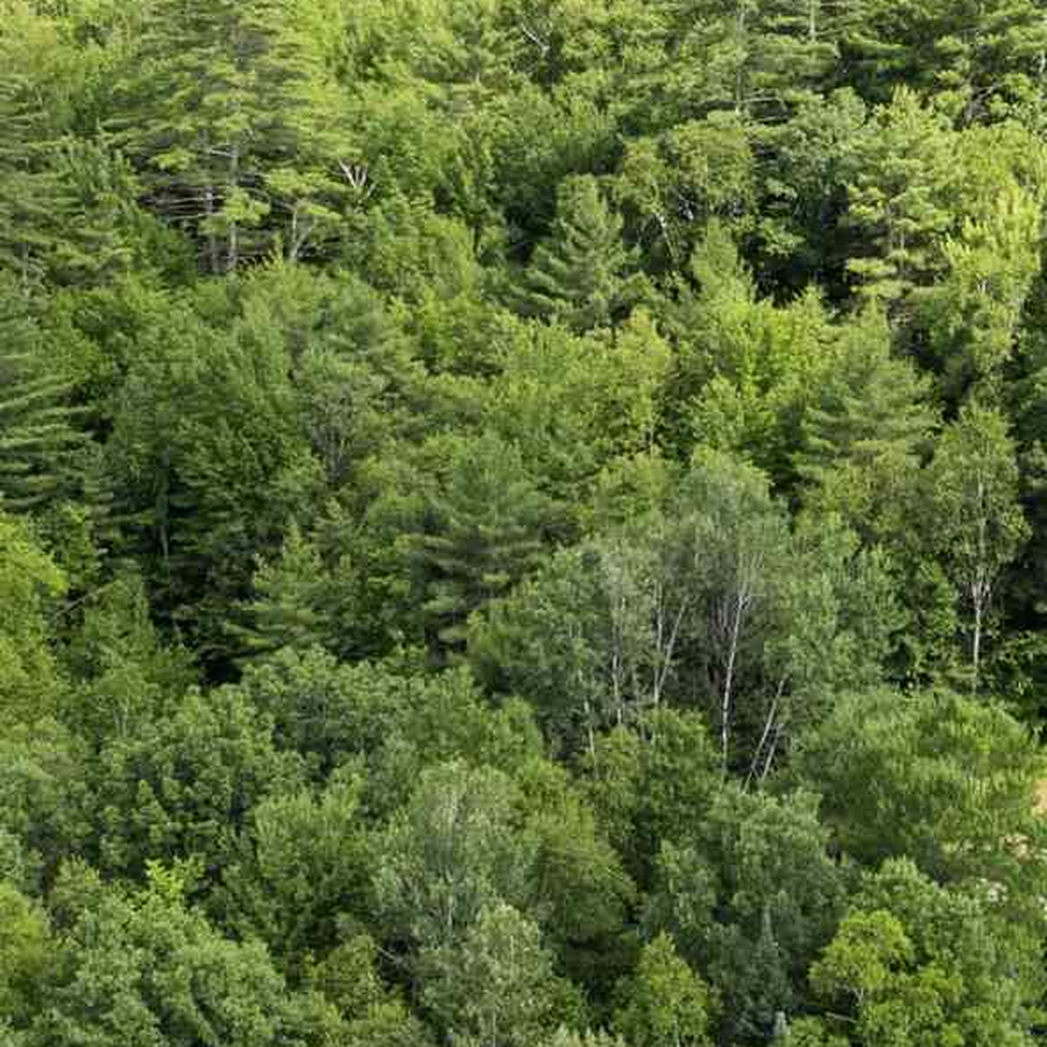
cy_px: 267
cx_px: 877
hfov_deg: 15.7
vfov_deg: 15.8
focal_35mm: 110
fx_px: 3764
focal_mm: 12.29
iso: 140
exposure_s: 1/1000
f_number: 2.8
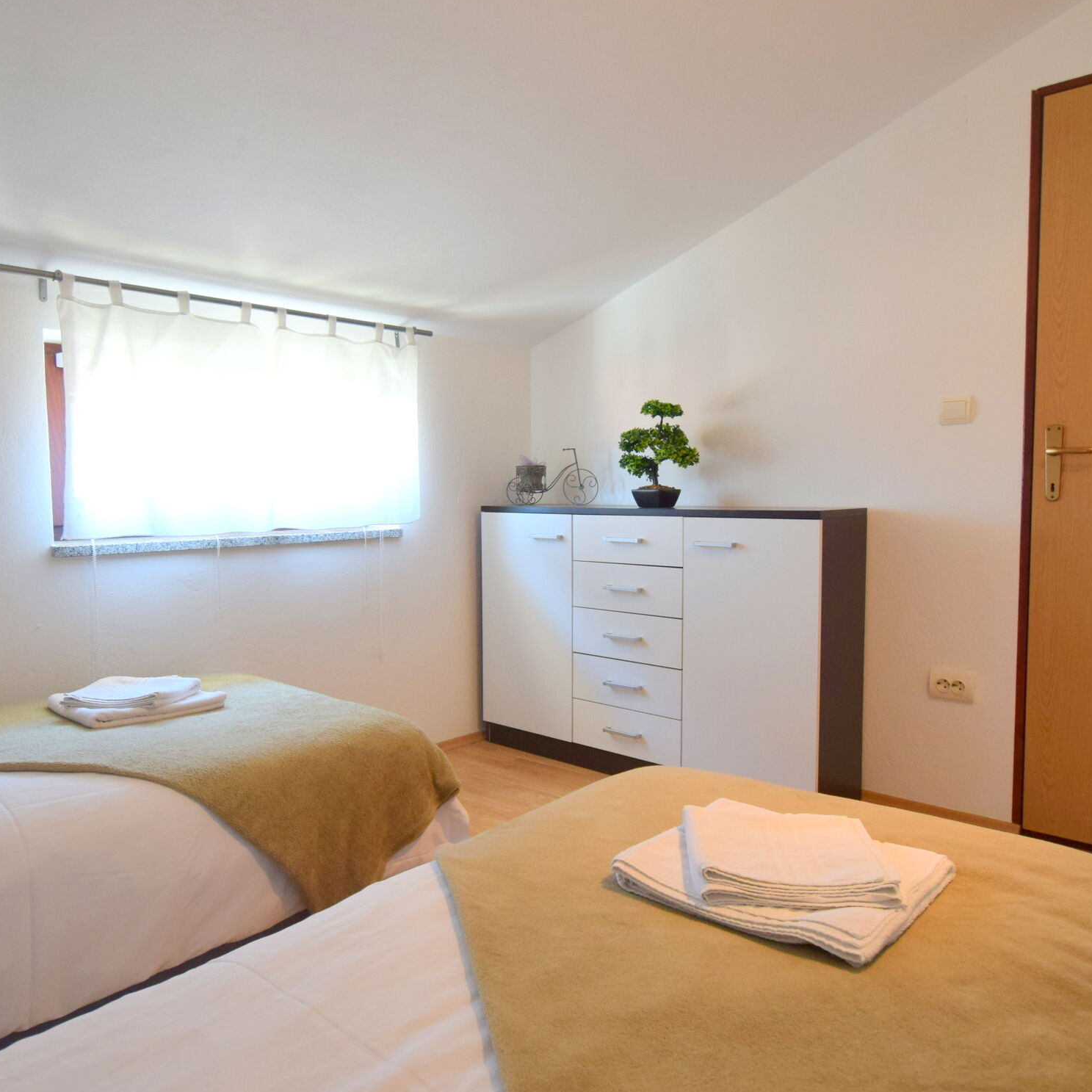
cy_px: 525
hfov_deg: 64.9
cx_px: 495
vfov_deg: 65.0
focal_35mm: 24
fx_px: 857
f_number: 4
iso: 500
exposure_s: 1/60
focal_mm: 10
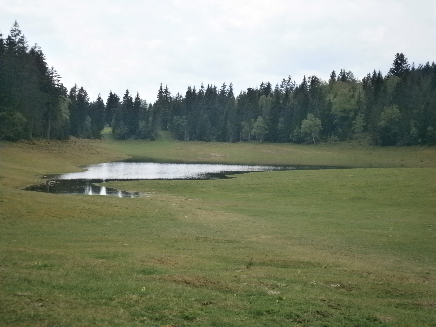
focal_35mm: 73
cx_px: 218
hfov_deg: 26.7
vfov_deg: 20.2
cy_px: 164
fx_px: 919
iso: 80
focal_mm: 13
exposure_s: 1/60
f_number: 12
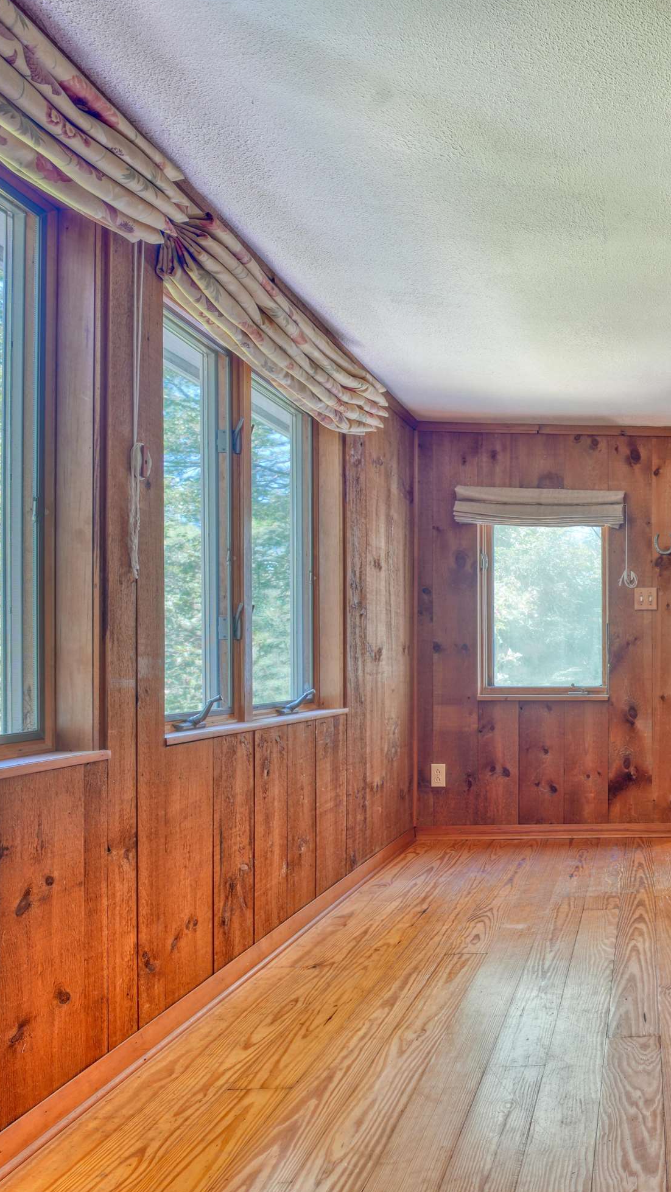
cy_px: 615
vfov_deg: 78.7
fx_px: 727
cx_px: 725
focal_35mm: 23
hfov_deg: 40.7
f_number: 8
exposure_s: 1.6
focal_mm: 14
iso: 100
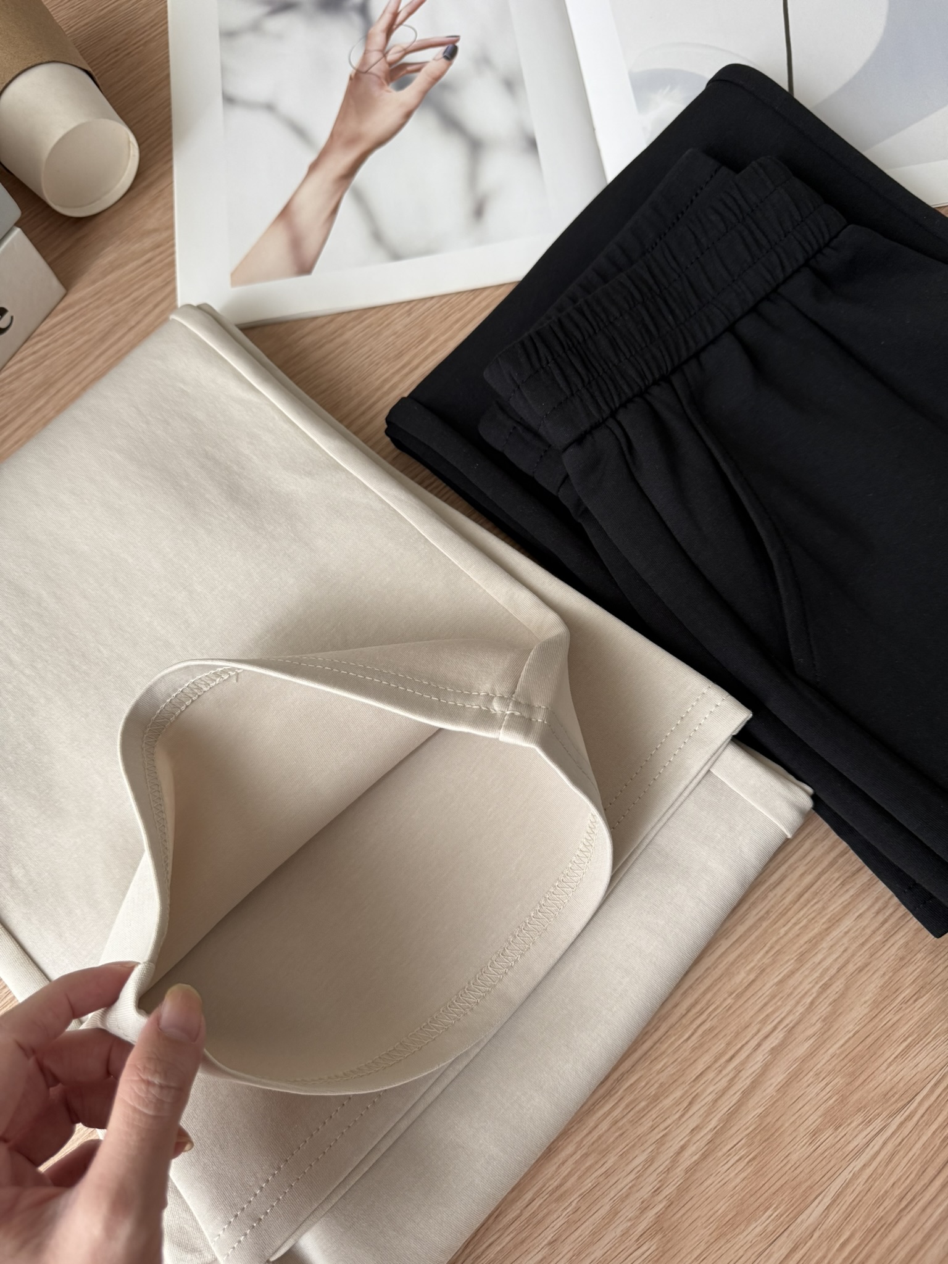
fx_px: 876
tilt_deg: -71.8
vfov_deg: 71.6
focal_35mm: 24
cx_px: 474
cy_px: 632
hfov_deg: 56.8
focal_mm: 6.76
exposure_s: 1/121
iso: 200
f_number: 1.78
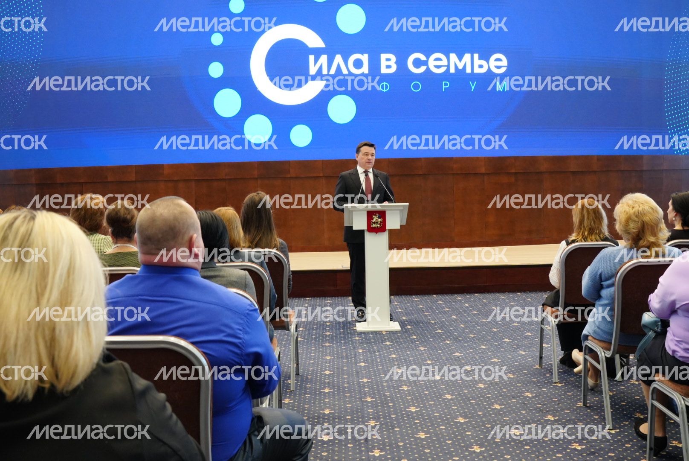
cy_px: 230
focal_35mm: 40
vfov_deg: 33.5
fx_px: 766
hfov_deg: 48.4
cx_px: 344
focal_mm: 40
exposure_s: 1/30
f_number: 9
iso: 3200
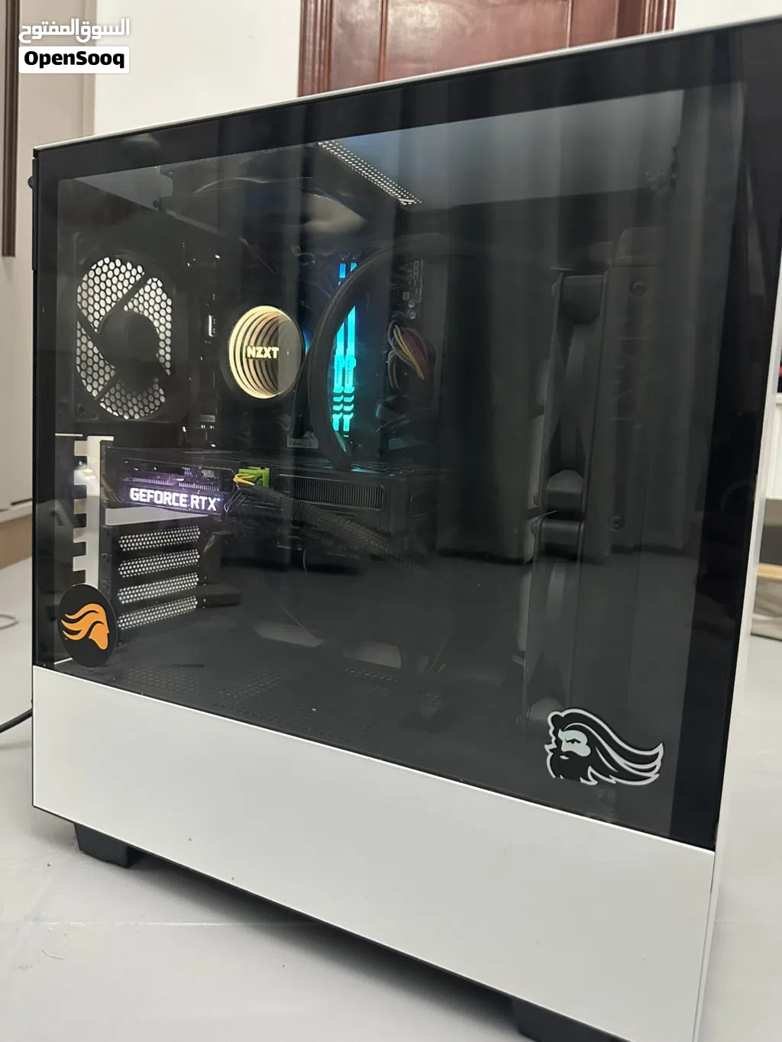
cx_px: 391
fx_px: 723
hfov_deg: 56.8
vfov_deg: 71.6
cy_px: 521
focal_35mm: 24
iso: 1000
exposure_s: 1/40
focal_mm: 6.86
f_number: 1.78
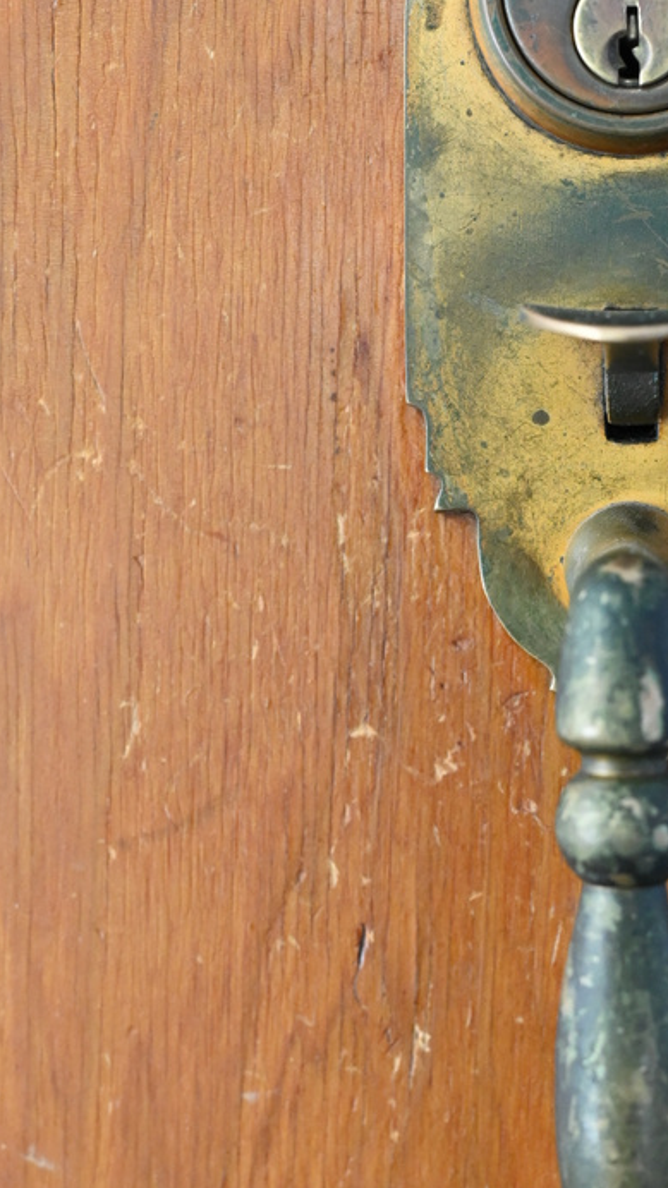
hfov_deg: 14.0
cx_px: 446
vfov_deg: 24.7
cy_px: 659
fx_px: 2709
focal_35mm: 86
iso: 2000
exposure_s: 1/125
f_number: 4
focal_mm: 37
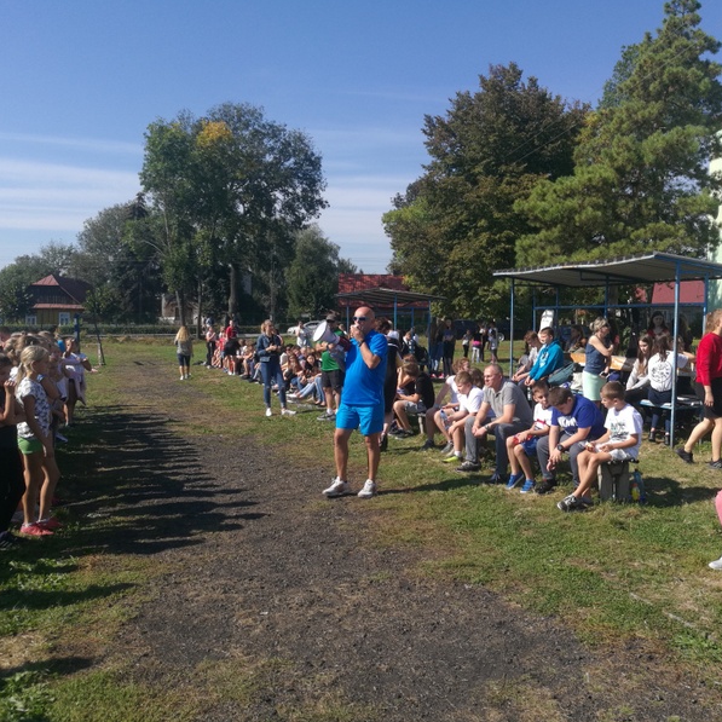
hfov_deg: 50.8
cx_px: 435
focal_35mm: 32
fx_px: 755
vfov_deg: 51.1
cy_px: 360
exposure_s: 1/941
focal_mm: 4.5
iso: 50
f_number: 4
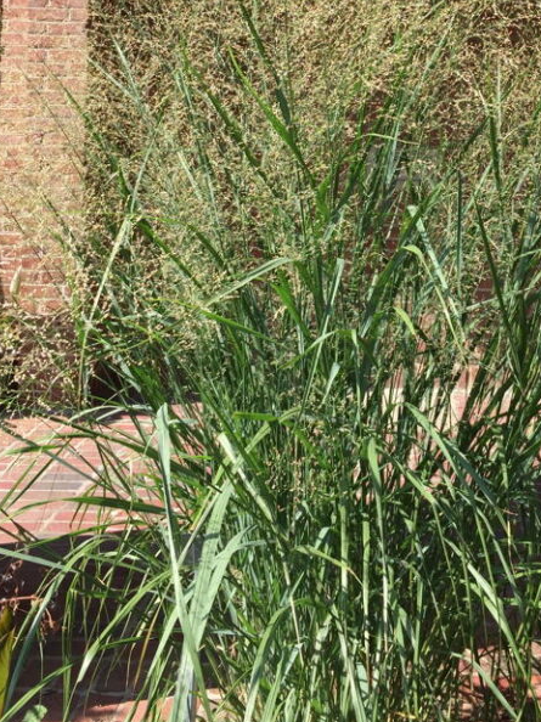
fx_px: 1043
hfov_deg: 28.7
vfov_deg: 36.8
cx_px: 393
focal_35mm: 50
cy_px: 135
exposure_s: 1/807
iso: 32
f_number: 2.2
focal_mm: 4.15
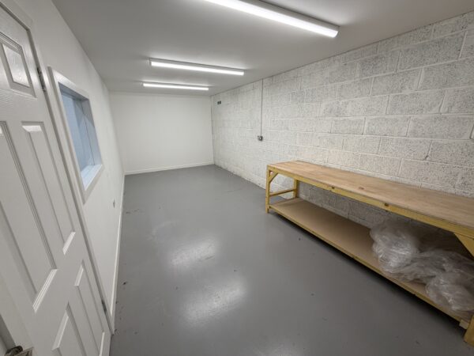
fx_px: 192
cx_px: 237
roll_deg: +0.5
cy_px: 178
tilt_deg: -15.4
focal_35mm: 14
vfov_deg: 85.7
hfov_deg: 102.1
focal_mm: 2.22
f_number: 2.2
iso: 100
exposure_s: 1/100
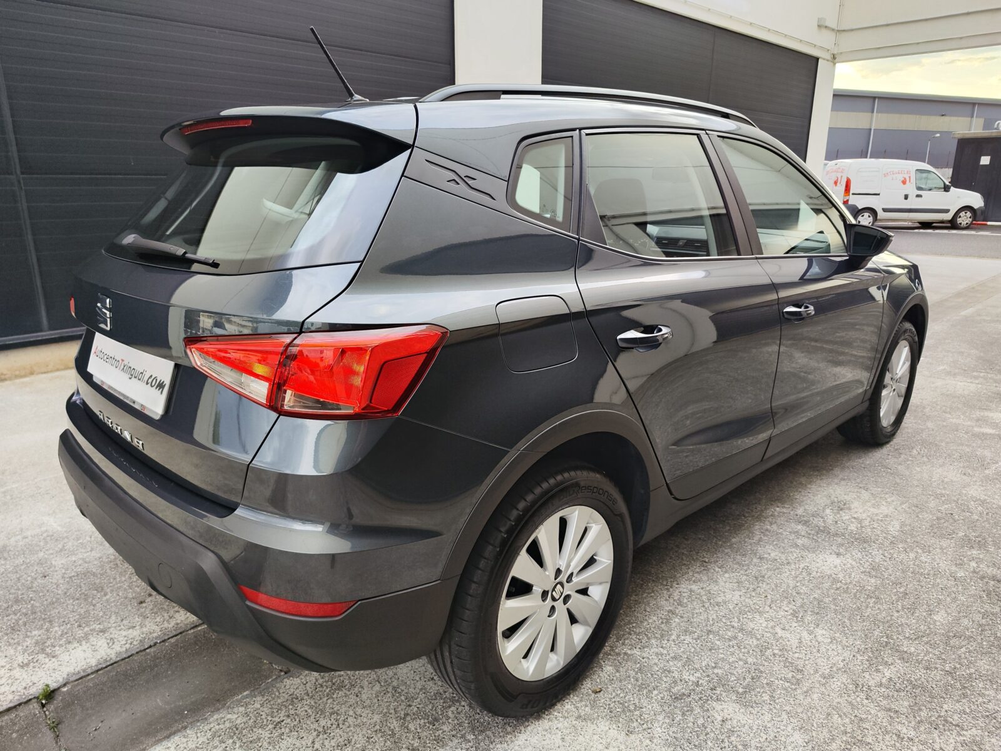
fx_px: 665
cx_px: 500
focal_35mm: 23
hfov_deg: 73.9
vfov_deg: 58.9
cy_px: 376
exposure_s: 1/100
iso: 126
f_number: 1.69
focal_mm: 7.01
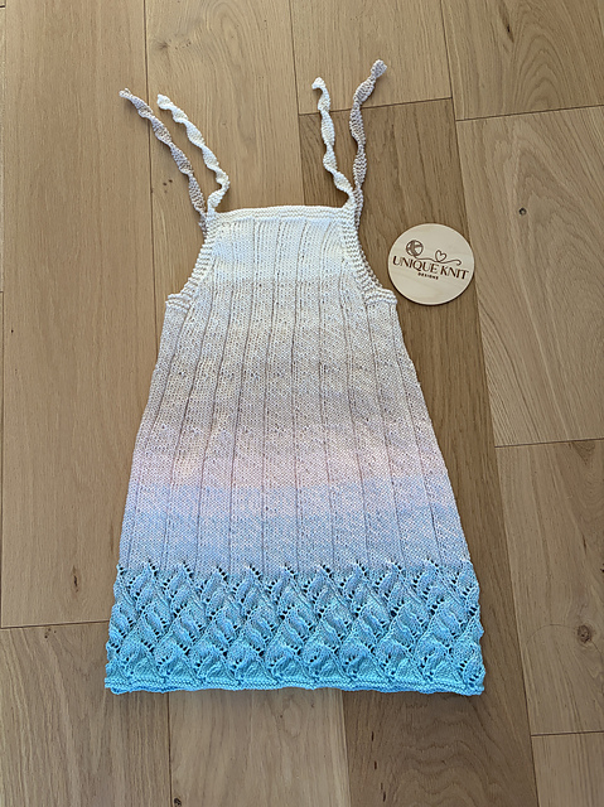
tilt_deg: -79.6
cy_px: 404
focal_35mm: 26
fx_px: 606
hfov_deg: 53.0
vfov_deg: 67.3
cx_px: 302
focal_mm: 5.96
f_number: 1.6
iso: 200
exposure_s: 1/60
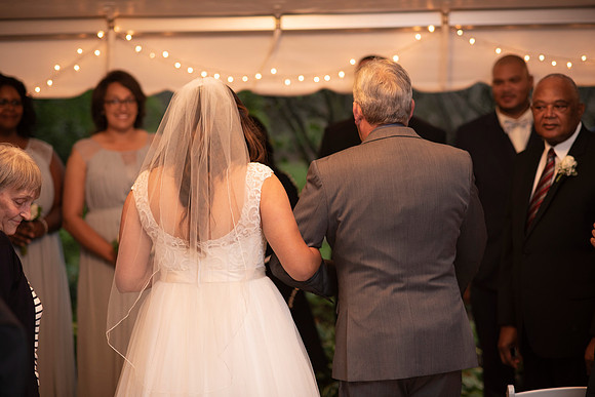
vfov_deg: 16.1
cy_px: 198
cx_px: 298
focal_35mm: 85
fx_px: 1405
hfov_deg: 23.9
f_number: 2.2
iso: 500
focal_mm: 85
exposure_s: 1/160
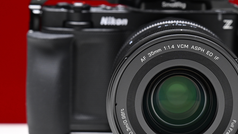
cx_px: 162
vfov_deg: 6.1
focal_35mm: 198
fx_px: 1250
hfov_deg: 10.9
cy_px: 77
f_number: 6.3
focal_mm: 87
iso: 800
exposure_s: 1/60
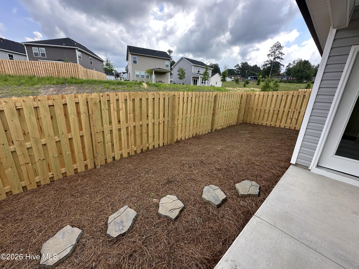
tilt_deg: -16.5
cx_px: 180
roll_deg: -4.6
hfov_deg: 102.1
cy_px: 134
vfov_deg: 85.7
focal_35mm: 14
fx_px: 145
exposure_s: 1/422
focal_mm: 2.22
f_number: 2.2
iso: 40
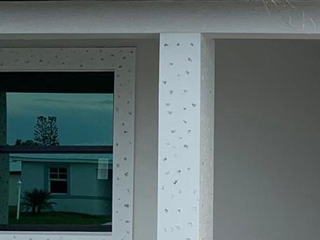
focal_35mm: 96
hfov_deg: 18.6
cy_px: 190
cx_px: 447
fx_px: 888
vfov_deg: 15.3
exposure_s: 1/616
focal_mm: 4.25
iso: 25
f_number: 1.8
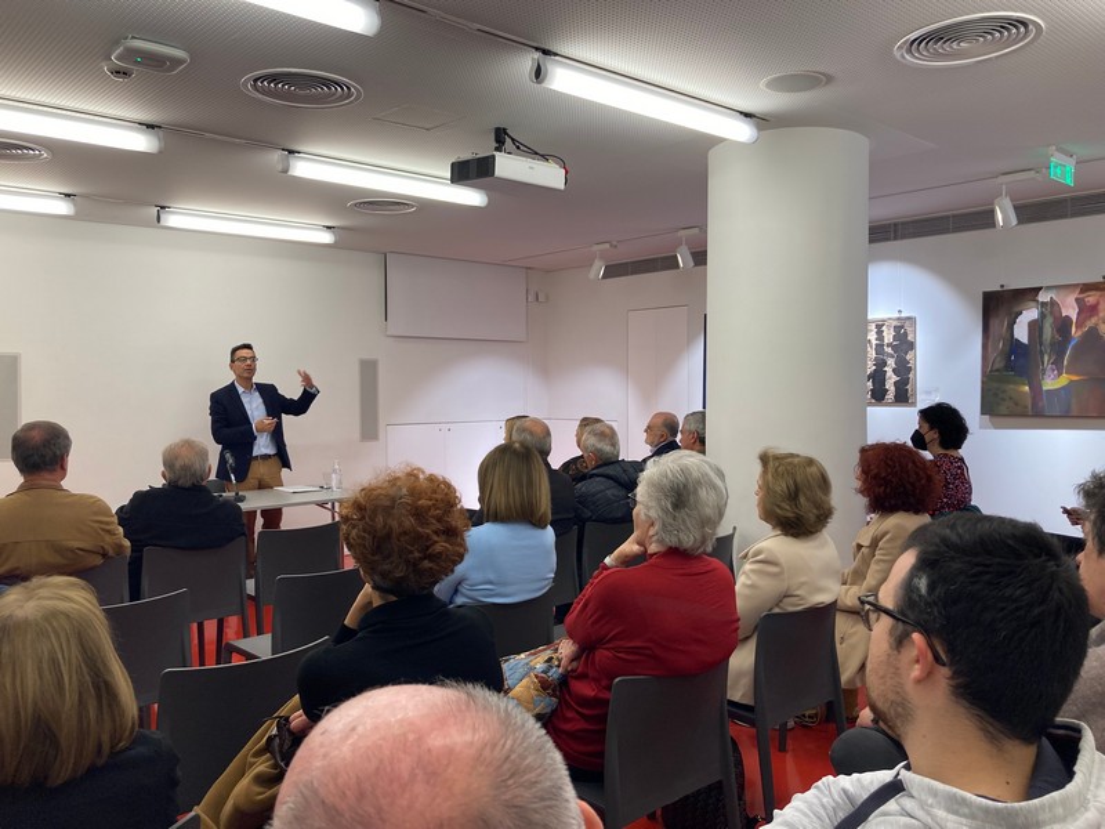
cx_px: 552
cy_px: 414
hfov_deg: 63.4
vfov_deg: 49.7
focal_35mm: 28
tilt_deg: -1.2
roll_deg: -0.3
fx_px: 894
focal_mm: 3.99
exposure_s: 1/100
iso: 64
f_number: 1.8
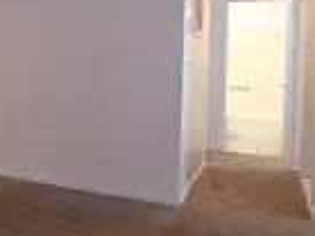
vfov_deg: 29.3
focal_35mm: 49
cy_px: 70
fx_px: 446
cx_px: -70
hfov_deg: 31.9
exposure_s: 1/40
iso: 400
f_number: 2.2
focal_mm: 1.4
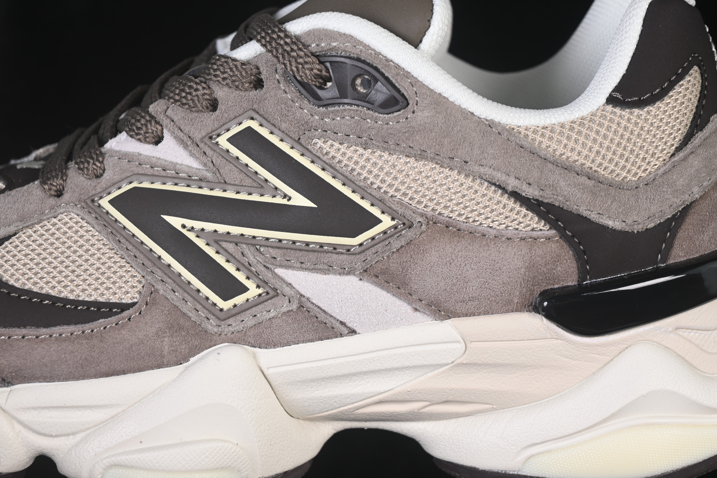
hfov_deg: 27.0
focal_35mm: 75
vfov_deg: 18.2
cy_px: 239
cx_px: 358
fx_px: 1494
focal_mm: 50
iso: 160
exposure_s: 1/60
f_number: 7.1
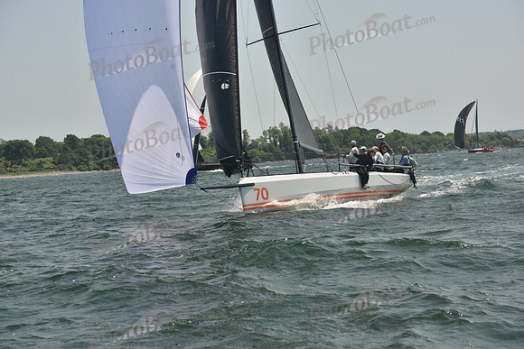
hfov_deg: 25.4
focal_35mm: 80
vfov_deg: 17.1
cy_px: 174
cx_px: 262
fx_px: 1165
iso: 250
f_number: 6.3
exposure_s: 1/640
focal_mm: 80
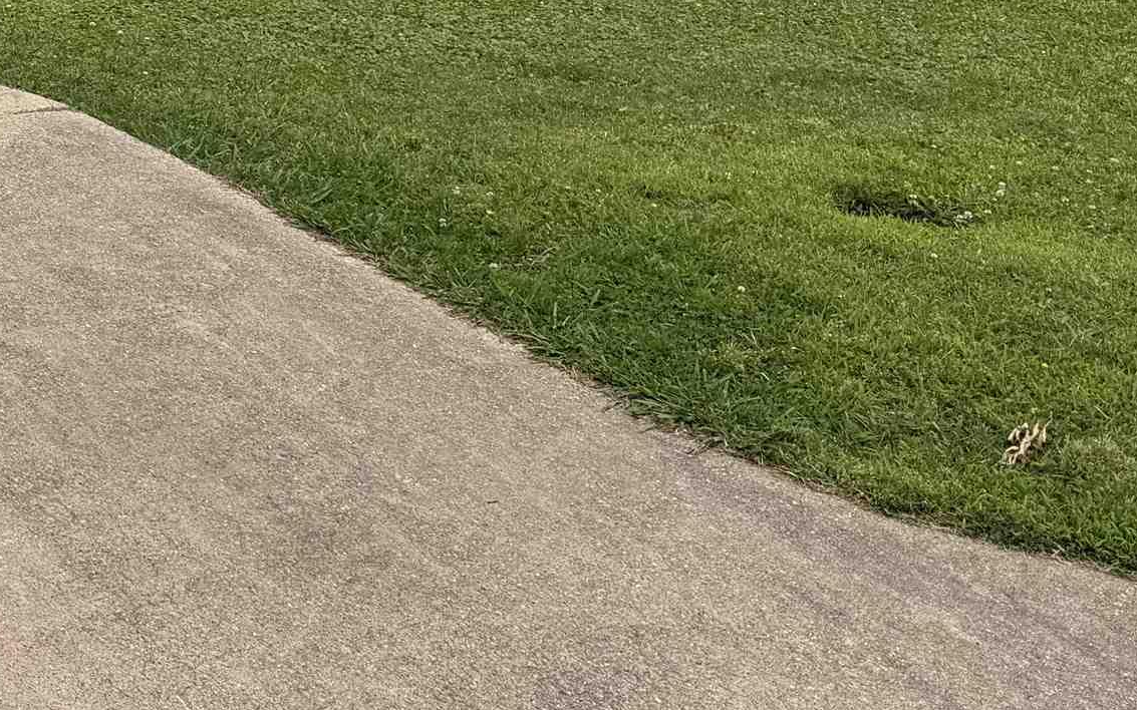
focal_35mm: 69
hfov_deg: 26.0
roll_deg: +1.5
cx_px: -286
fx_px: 2138
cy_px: -227
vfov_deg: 17.6
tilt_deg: -1.6
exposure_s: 1/6711
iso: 80
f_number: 1.78
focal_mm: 6.76
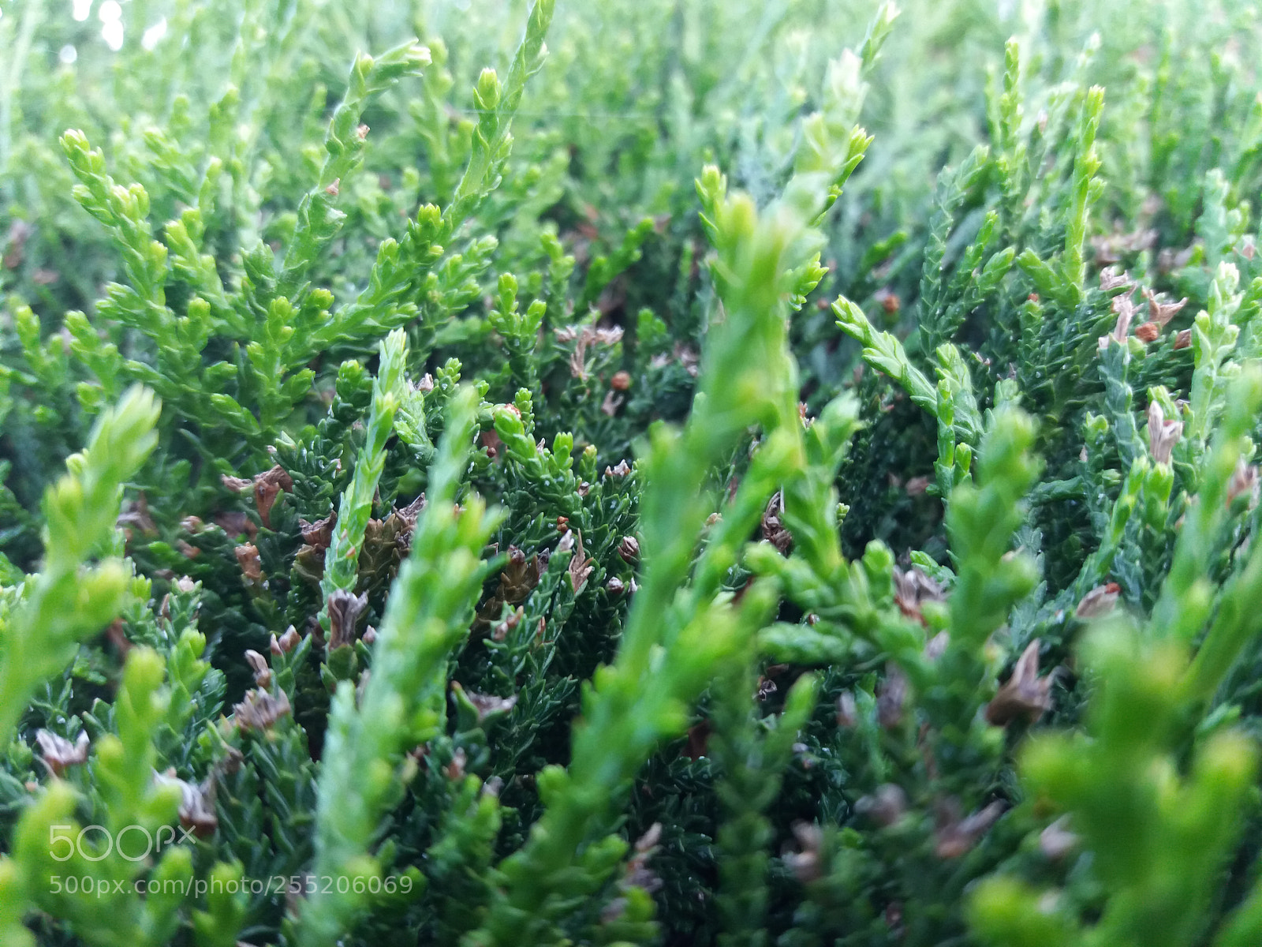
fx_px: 1021
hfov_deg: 63.4
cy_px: 474
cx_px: 631
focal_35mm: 28
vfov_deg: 49.7
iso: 80
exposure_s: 1/33
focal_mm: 3.7
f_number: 1.9
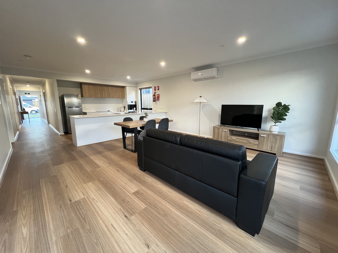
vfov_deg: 89.9
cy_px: 126
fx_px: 127
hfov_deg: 106.2
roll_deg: +0.3
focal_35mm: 13
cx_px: 169
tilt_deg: -9.8
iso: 200
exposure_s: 1/100
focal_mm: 1.57
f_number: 1.8
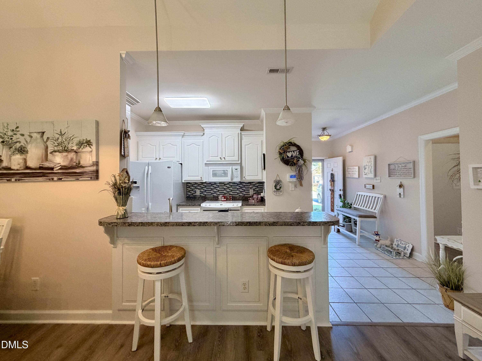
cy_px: 180
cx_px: 241
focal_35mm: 14
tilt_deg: +0.1
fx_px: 195
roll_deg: +0.1
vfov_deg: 85.7
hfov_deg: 102.1
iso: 250
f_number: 2.2
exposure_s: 1/120
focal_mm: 2.22
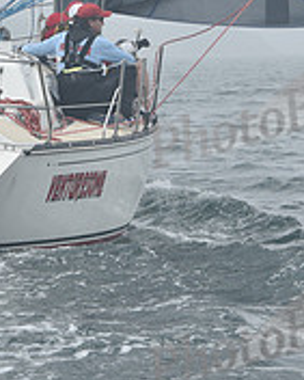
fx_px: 3652
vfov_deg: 5.9
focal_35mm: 325
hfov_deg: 4.8
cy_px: 31
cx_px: 39
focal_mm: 105
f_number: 10
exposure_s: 1/800
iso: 250
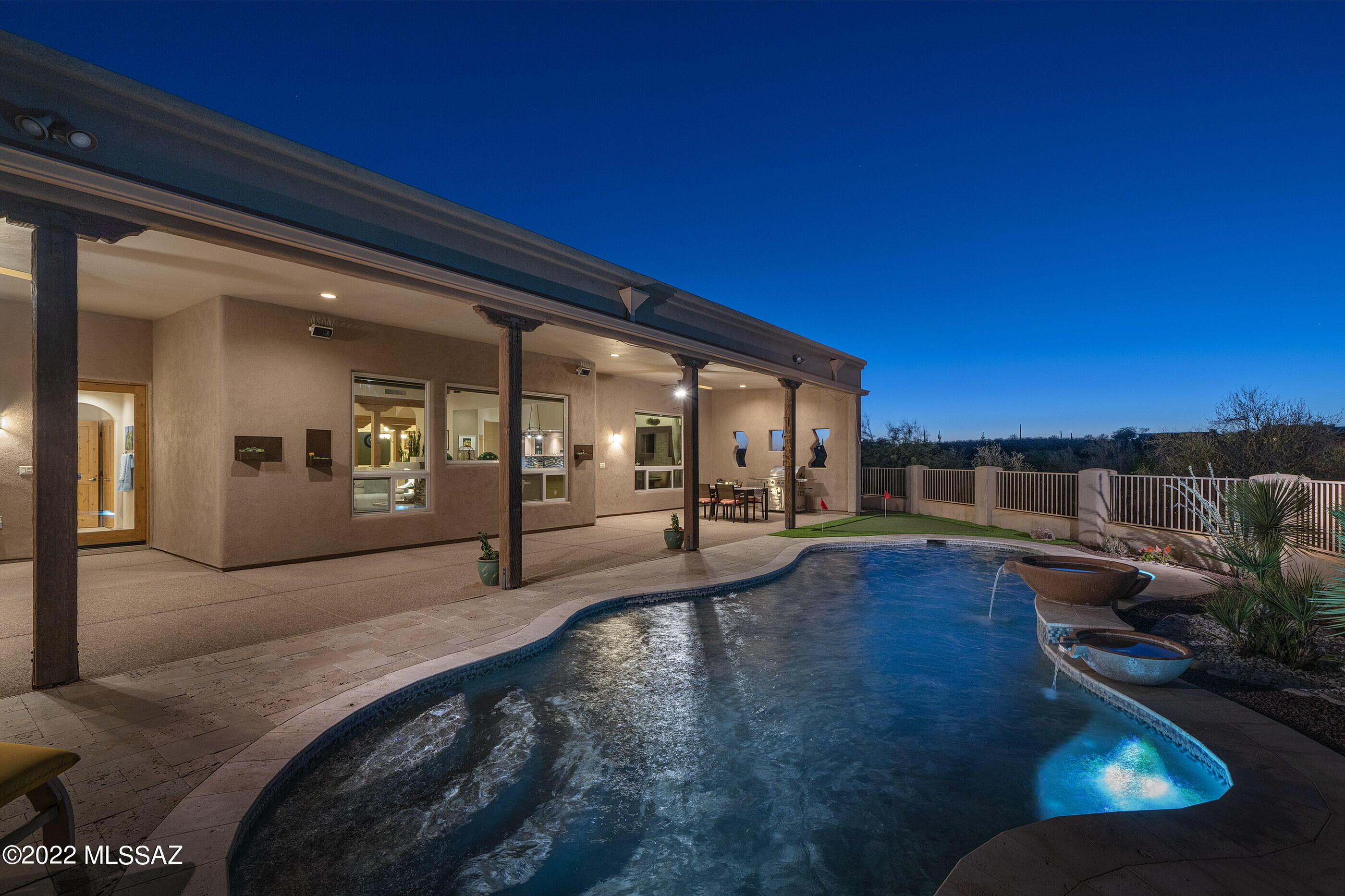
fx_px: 523
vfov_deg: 81.2
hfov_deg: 104.3
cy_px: 448
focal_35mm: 14
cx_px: 672
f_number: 7.1
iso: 200
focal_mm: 14
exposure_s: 2.5
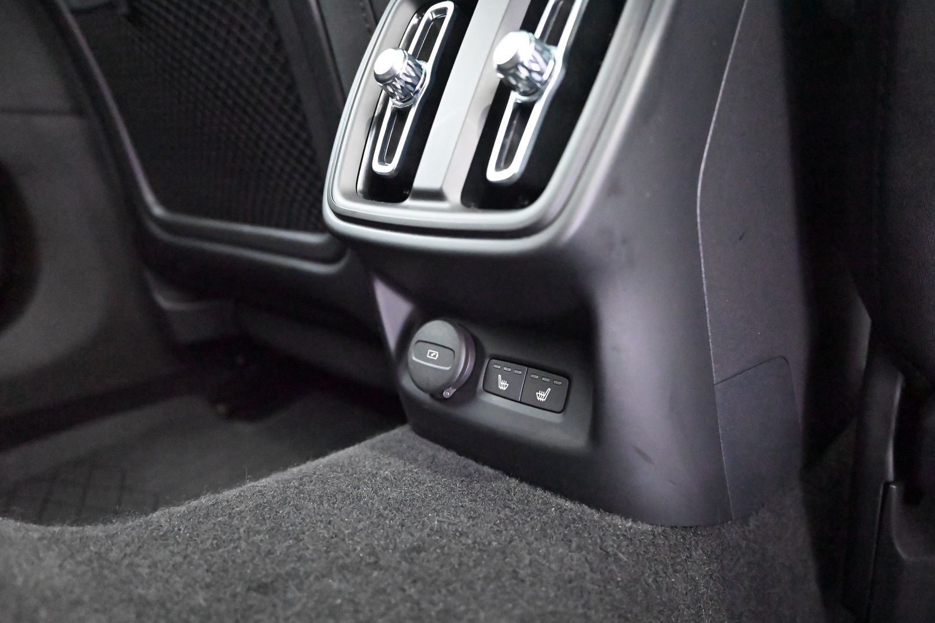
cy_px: 312
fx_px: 623
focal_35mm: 24
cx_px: 468
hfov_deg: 73.7
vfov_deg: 53.1
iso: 25600
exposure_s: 1/25
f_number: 4
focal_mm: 24
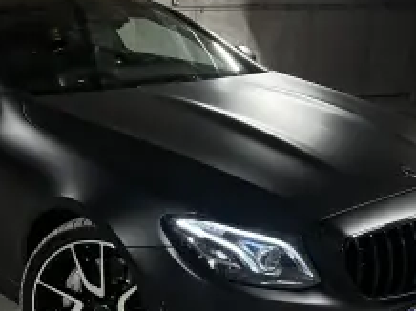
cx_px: 183
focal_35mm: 43
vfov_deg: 33.5
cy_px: 176
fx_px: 516
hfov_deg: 43.8
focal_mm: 5.7
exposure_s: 1/50
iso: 320
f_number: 1.5
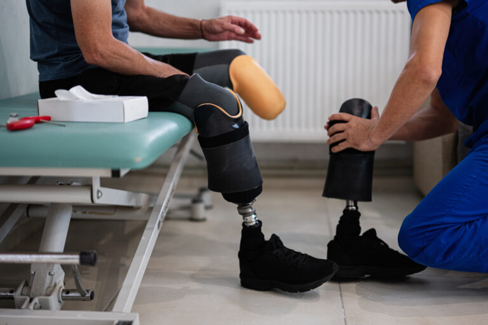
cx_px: 244
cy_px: 162
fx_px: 678
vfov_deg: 27.0
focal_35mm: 50
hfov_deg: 39.6
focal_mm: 50
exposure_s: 1/80
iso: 200
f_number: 1.2
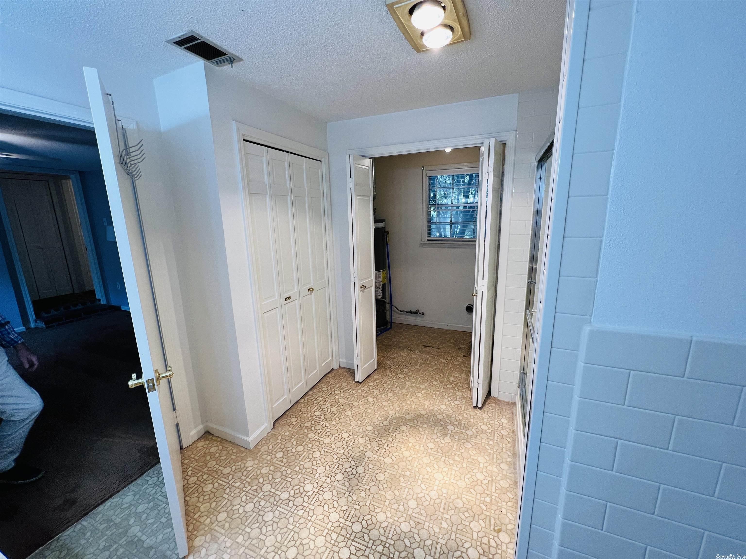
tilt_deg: -12.7
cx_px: 373
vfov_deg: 89.9
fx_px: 280
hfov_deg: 106.2
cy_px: 280
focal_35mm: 13
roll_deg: +2.4
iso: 80
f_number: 1.8
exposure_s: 1/120
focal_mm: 1.57
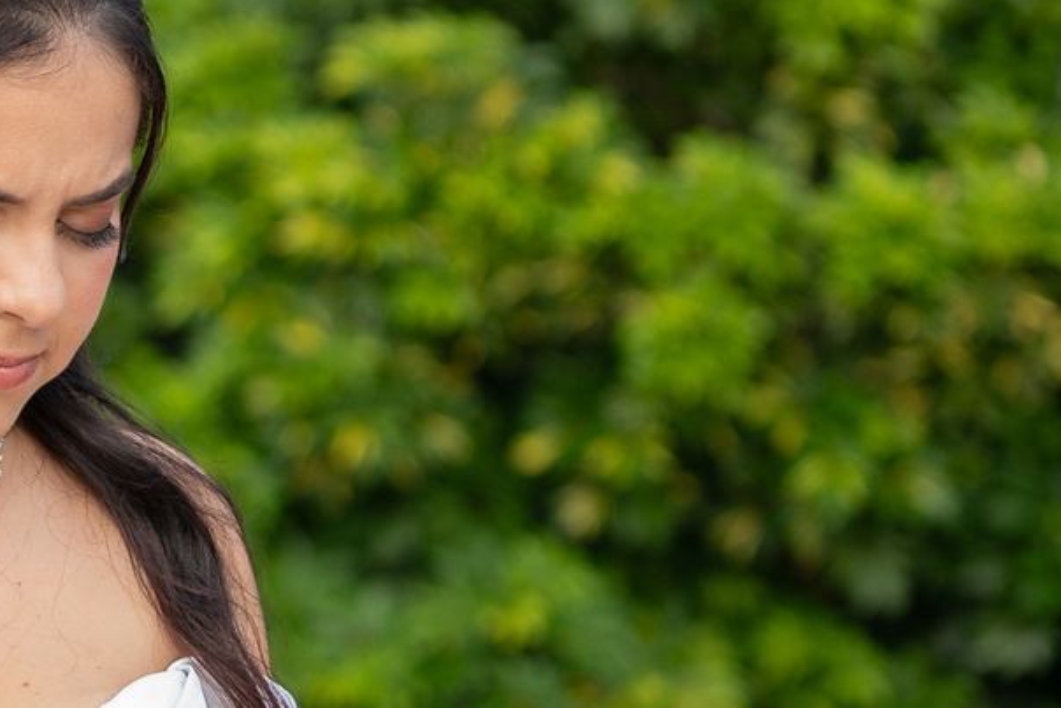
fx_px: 6249
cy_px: 428
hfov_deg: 9.5
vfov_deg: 6.5
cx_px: -471
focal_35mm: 212
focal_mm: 50
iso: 80
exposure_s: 1/400
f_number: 2.2
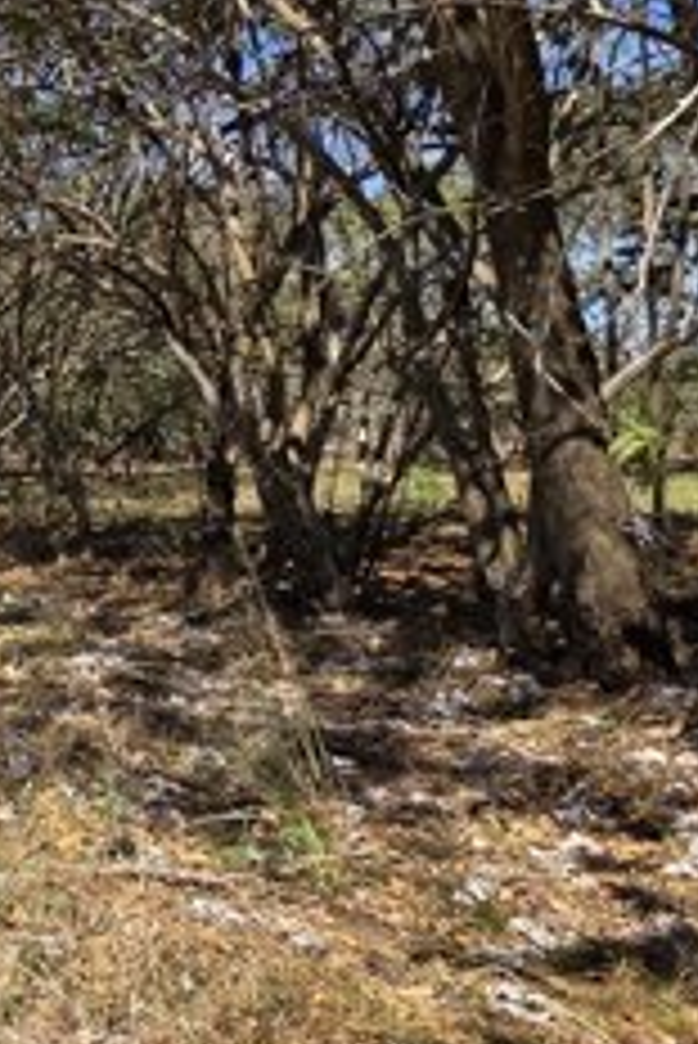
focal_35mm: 37
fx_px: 1074
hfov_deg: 23.3
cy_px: 418
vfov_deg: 51.5
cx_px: -493
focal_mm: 2.2
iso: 40
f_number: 1.9
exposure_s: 1/1700
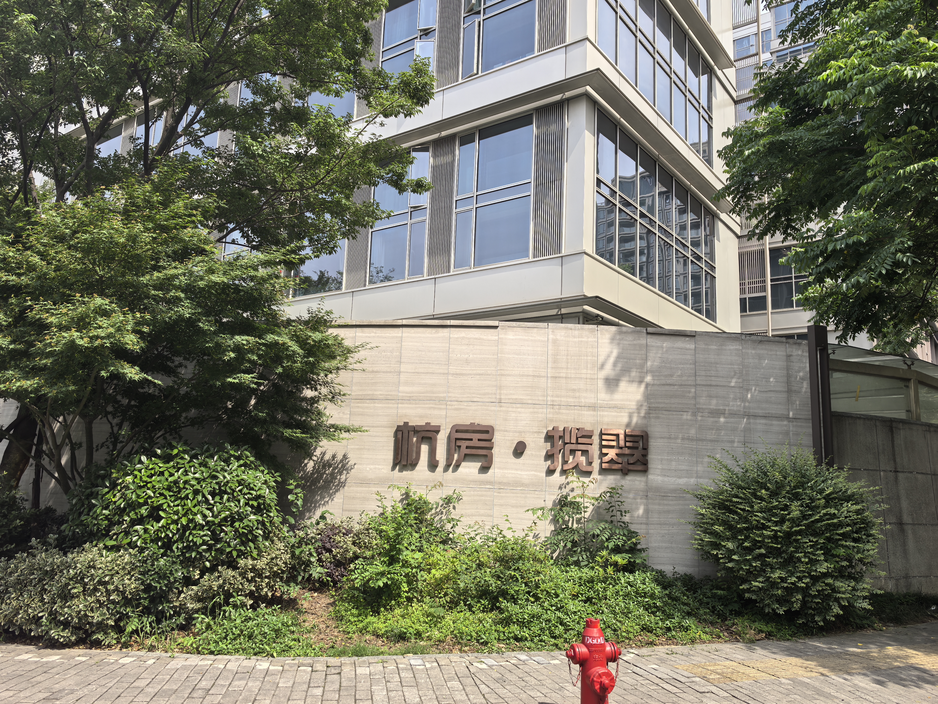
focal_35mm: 27
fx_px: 732
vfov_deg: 51.4
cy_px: 352
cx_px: 469
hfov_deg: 65.3
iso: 50
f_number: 2
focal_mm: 6.98
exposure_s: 1/917
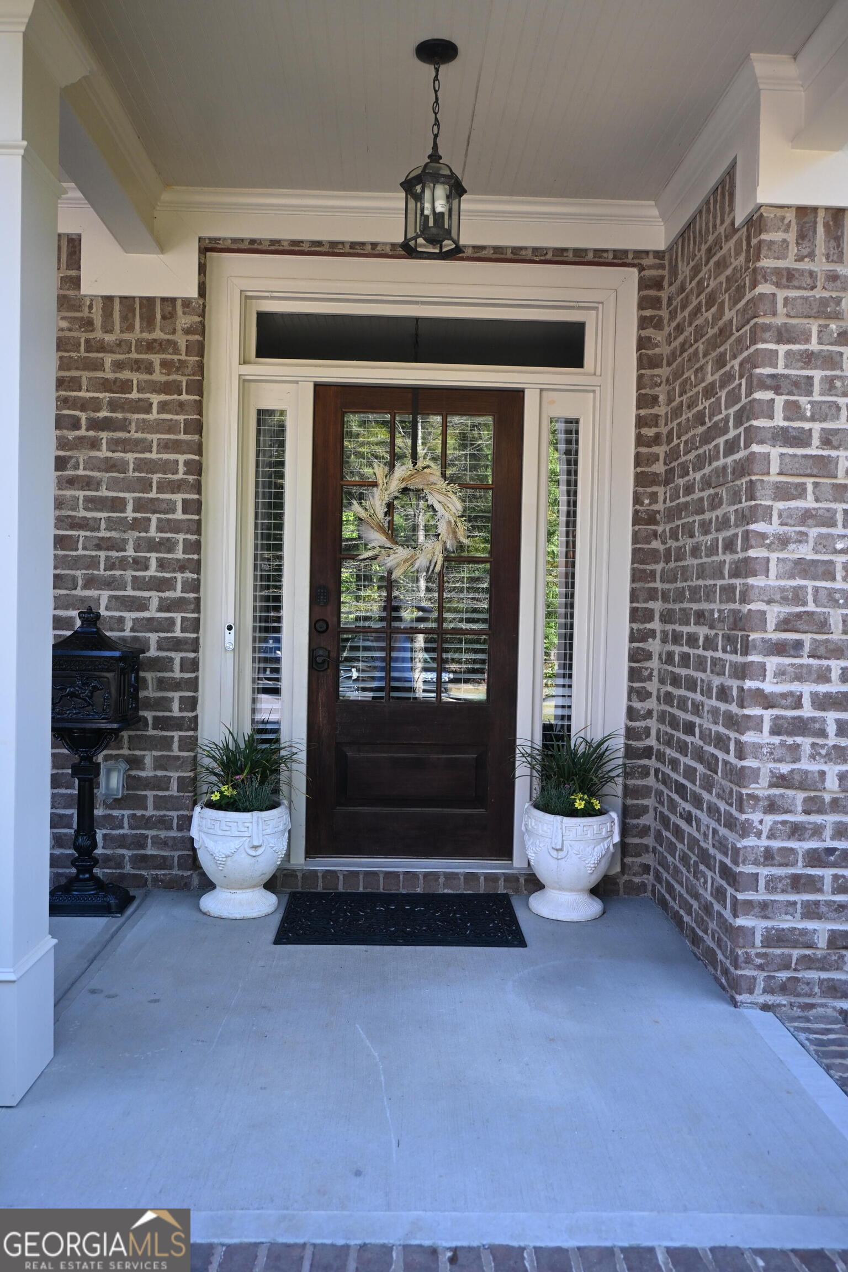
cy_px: 636
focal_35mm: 29
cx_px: 424
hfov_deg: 44.6
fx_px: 1033
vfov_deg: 63.2
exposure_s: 1/250
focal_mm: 19.5
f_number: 4
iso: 360
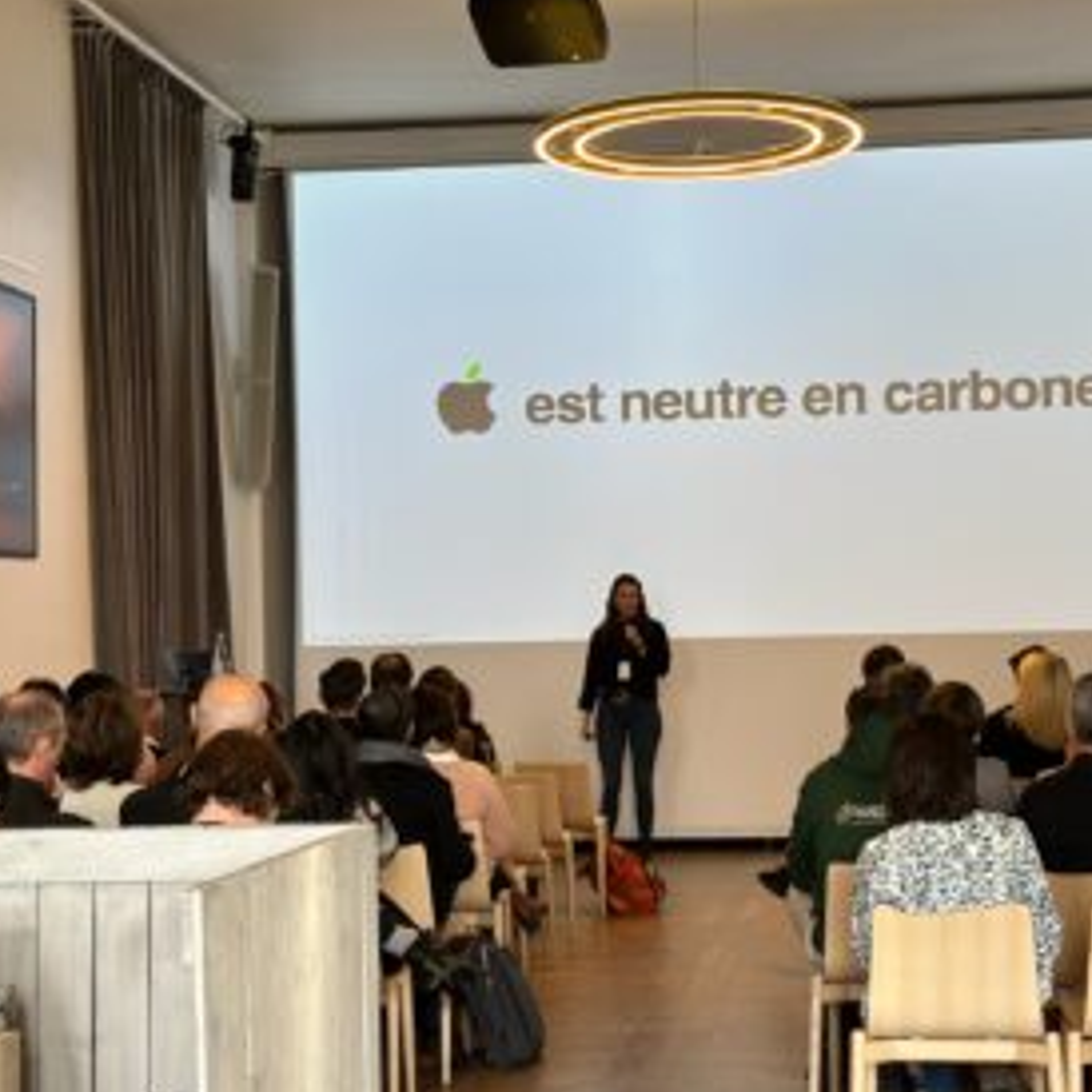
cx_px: 640
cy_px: 538
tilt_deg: +1.7
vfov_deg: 26.1
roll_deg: +0.6
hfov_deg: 26.1
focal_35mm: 66
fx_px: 2356
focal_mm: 6.86
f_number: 1.78
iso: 125
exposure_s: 1/99
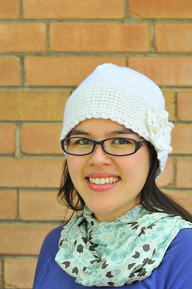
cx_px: 96
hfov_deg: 10.7
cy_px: 144
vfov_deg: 16.1
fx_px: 1023
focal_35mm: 128
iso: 250
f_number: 4.5
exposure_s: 1/80
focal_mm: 85
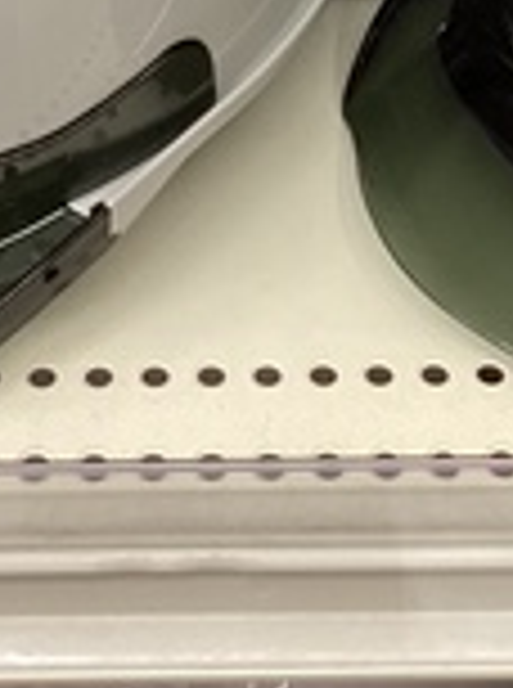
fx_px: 2580
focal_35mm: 130
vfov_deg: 13.1
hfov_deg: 11.3
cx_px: 342
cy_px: -697
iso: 80
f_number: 2.4
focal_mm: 3.3
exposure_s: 1/60
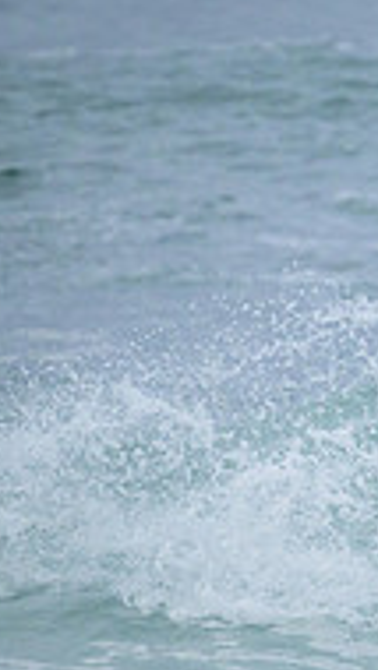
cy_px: 390
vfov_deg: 1.1
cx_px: 798
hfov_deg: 0.6
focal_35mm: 1983
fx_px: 35303
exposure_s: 1/1600
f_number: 11
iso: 2800
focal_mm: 620
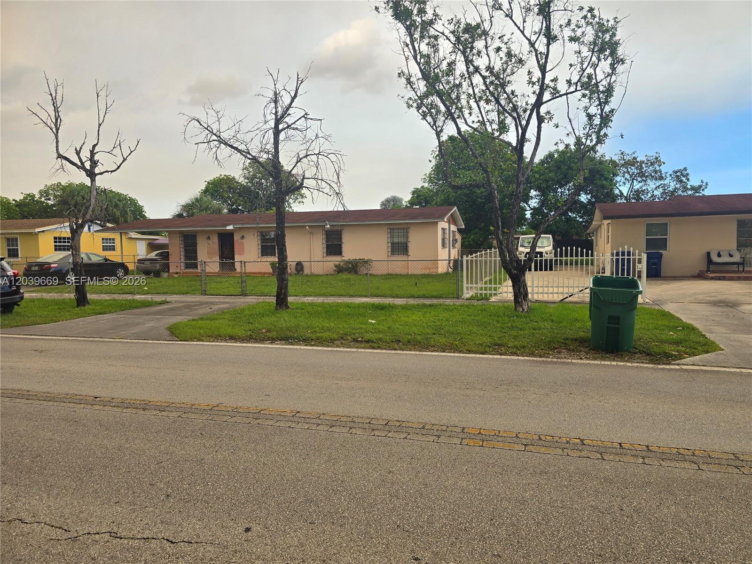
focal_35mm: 23
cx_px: 376
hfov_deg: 73.9
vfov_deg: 58.9
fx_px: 500
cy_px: 282
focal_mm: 6.3
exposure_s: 1/276
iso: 12
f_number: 1.7
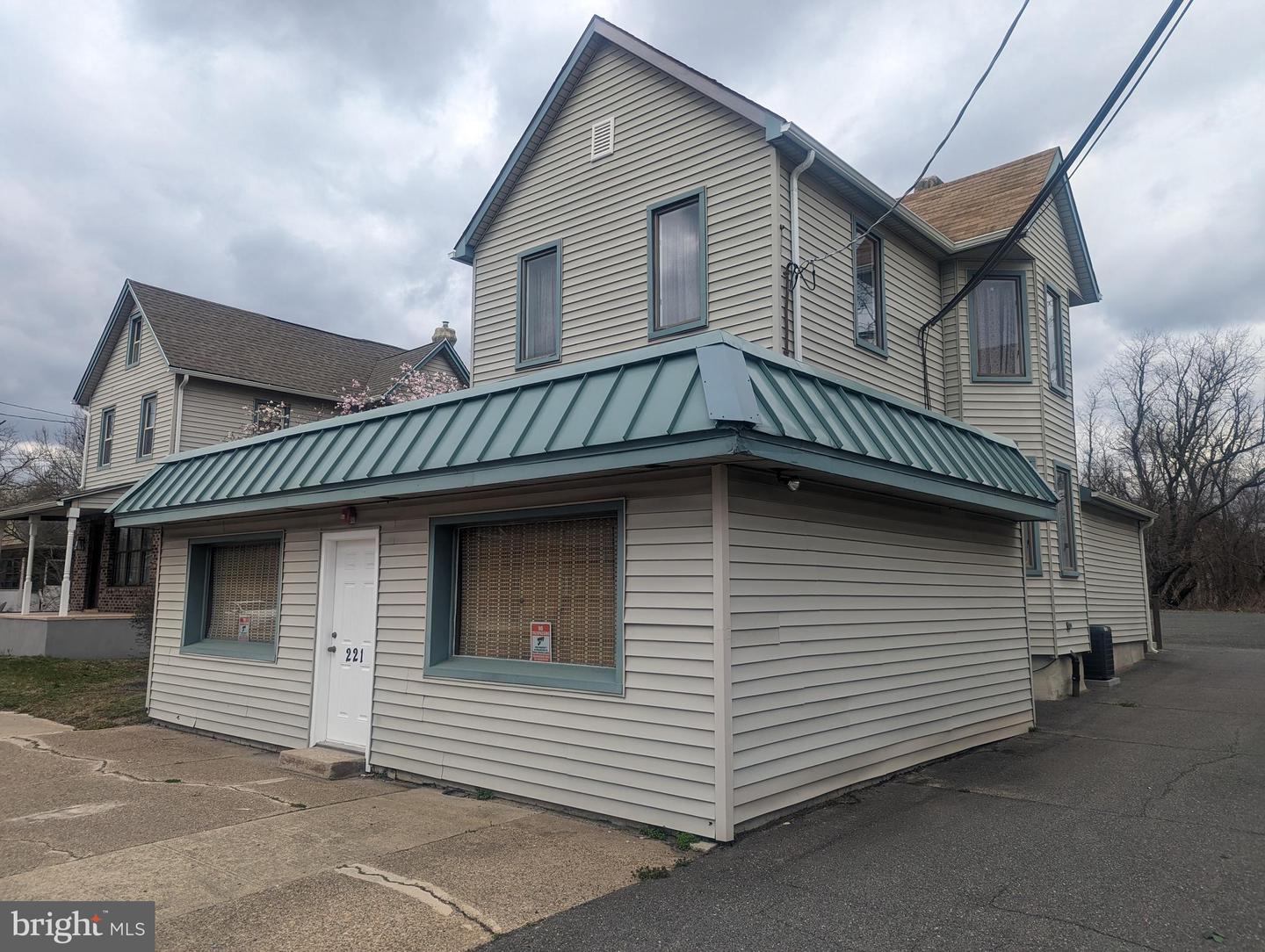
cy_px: 476
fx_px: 878
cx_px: 632
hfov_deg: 71.5
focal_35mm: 24
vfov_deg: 56.9
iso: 47
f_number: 1.85
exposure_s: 1/1529
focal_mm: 6.81
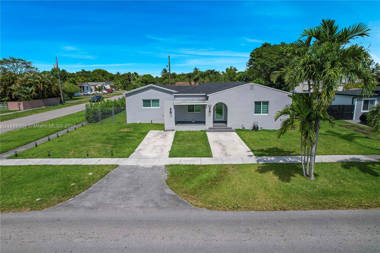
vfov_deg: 57.2
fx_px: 232
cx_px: 190
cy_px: 126
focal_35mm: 22
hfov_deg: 78.6
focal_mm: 8.38
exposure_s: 1/5000
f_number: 2.8
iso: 110
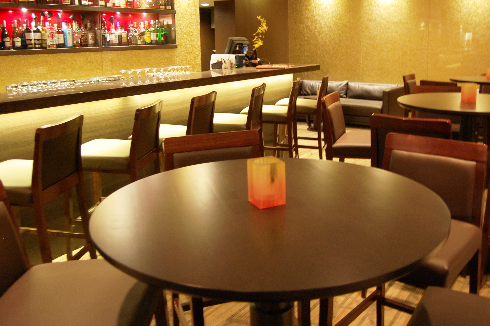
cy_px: 122
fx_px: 462
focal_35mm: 34
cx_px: 268
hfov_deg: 55.7
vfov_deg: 38.6
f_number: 3.5
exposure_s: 1/10
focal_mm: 18
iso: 800
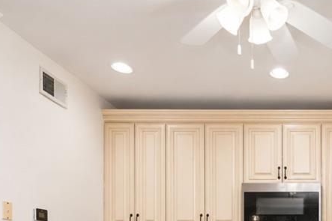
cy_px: 249
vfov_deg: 30.7
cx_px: 315
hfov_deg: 44.6
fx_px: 352
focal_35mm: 38
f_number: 5
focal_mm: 16.5
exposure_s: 1/50
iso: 64
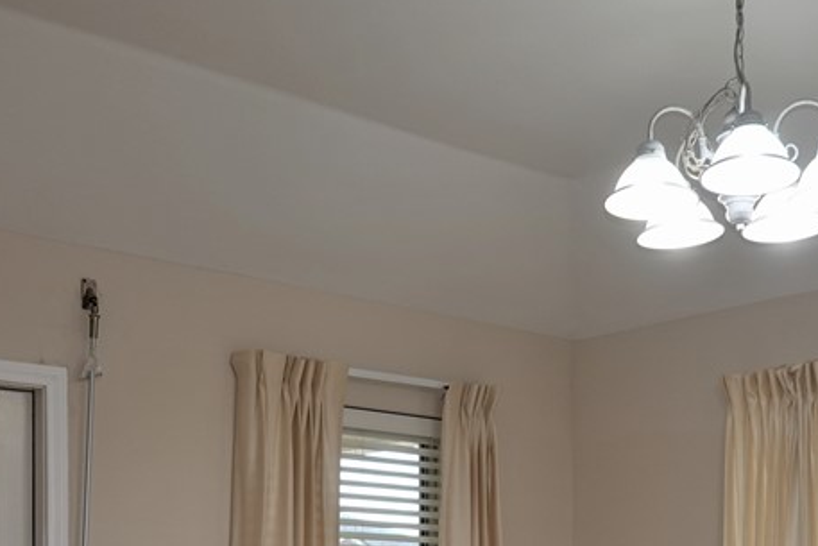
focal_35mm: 57
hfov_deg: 34.8
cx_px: 523
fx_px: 1296
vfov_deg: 22.3
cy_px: 625
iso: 100
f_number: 2.8
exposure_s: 1/50
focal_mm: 9
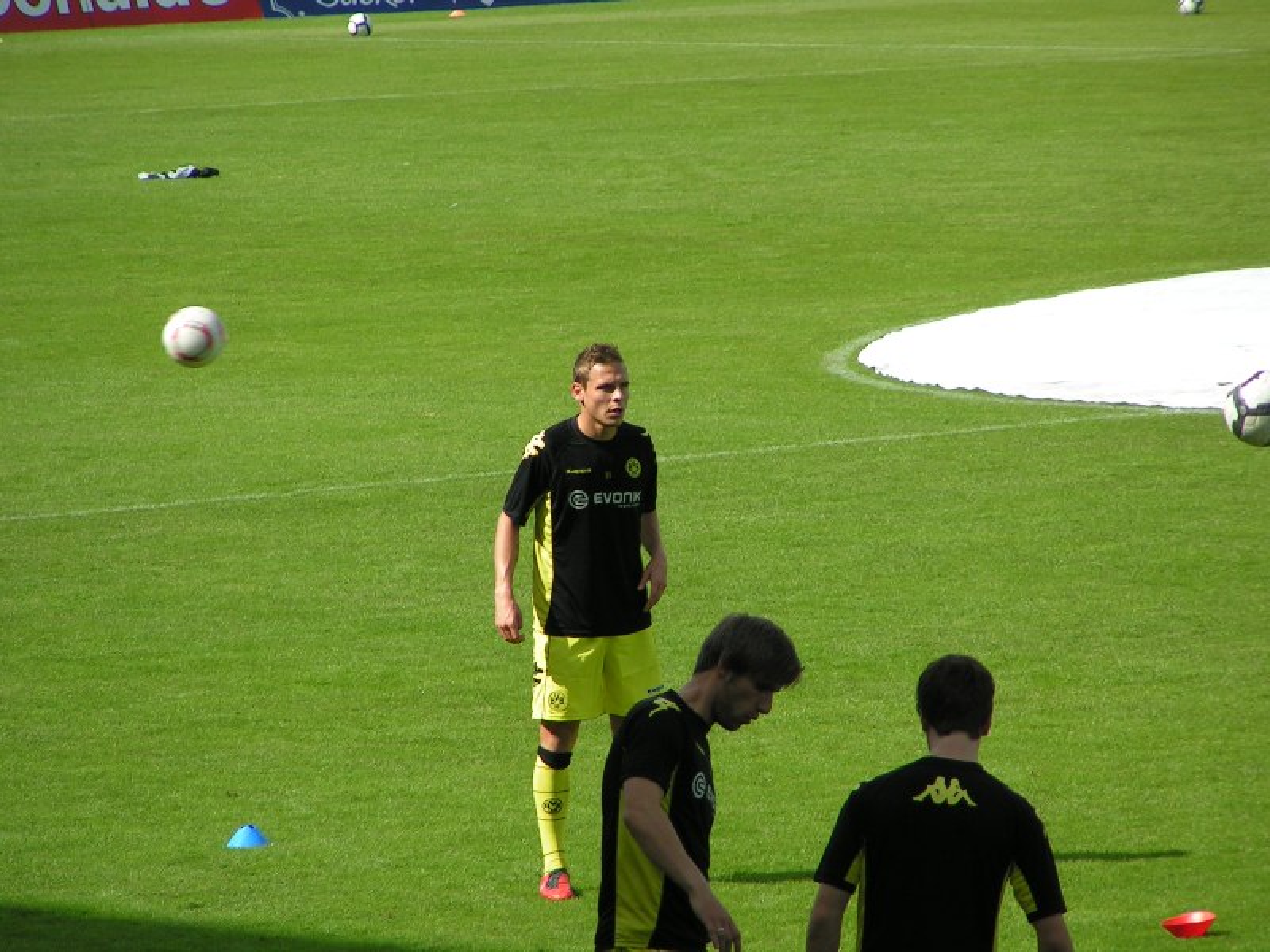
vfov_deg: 3.9
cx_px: 635
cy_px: 476
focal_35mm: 380
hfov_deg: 5.2
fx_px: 13942
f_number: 3.5
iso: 50
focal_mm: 58
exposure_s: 1/640
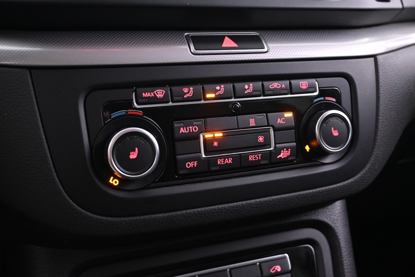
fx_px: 424
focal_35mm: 37
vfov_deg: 36.2
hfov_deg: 52.2
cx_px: 208
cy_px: 138
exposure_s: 1/10
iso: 3200
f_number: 4.2
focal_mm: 24.5
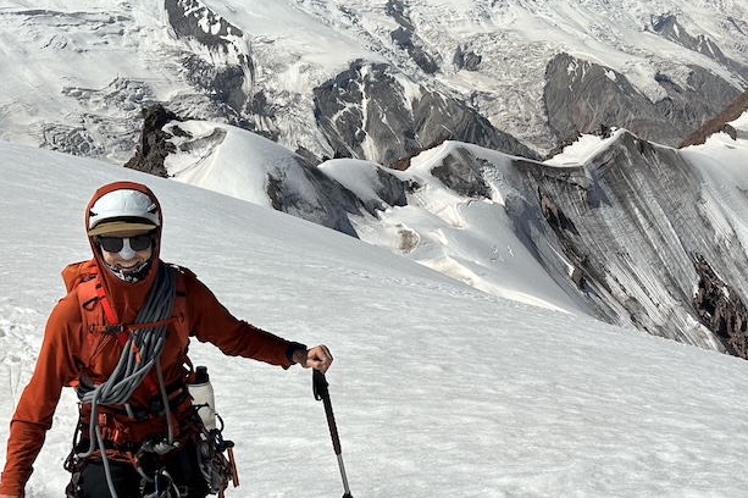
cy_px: 215
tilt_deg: -12.1
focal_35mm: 44
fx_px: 914
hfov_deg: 42.7
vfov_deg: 30.4
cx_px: 591
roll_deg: +5.2
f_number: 1.78
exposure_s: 1/15625
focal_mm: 6.86
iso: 80
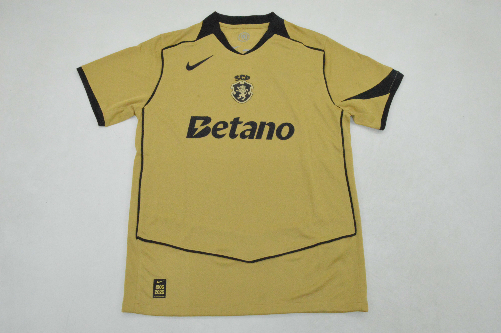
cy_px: 166
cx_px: 250
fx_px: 459
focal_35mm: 33
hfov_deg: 57.3
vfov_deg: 39.9
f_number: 25
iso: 6400
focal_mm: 22
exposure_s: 1/200
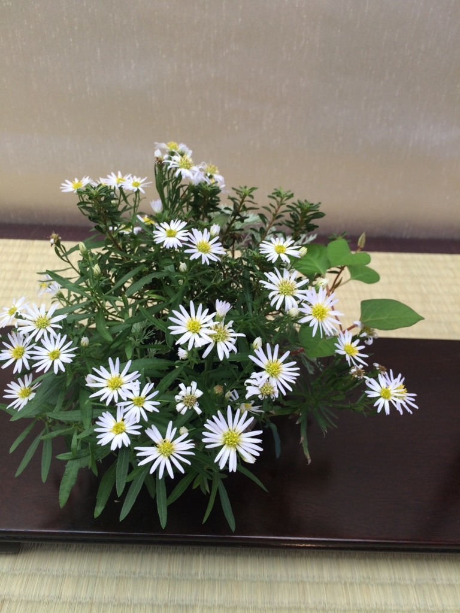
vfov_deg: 61.7
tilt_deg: -38.8
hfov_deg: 48.2
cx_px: 230
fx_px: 514
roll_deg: -1.3
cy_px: 306
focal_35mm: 29
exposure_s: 1/147
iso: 32
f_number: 2.2
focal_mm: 4.15
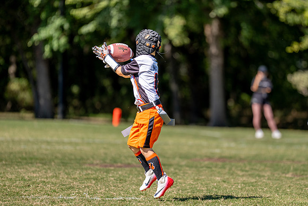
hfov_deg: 8.5
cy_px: 113
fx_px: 2084
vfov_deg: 5.6
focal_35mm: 243
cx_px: 180
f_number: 2.8
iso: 160
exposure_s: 1/2000
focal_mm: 197
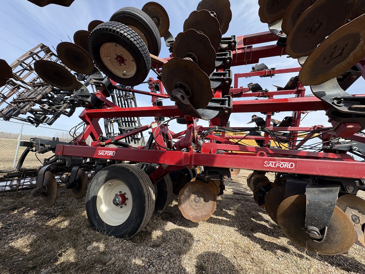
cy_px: 137
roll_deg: -3.2
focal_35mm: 14
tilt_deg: +7.7
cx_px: 182
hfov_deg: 102.1
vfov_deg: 85.7
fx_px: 148
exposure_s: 1/868
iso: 64
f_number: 2.2
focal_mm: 2.22
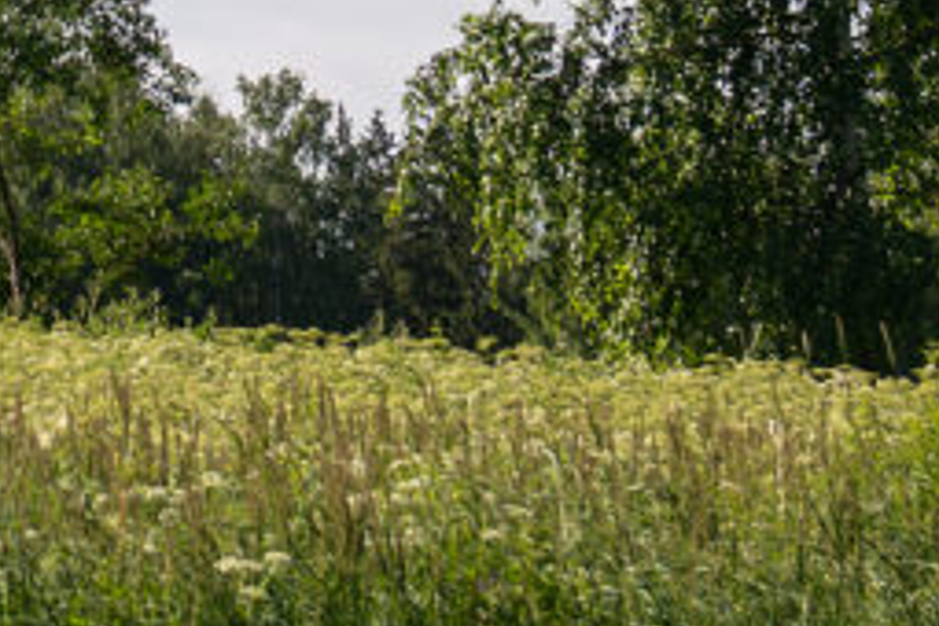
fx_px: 5764
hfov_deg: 9.2
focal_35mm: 221
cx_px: -180
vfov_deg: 6.1
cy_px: -554
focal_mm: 44
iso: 100
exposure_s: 1/1250
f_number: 4
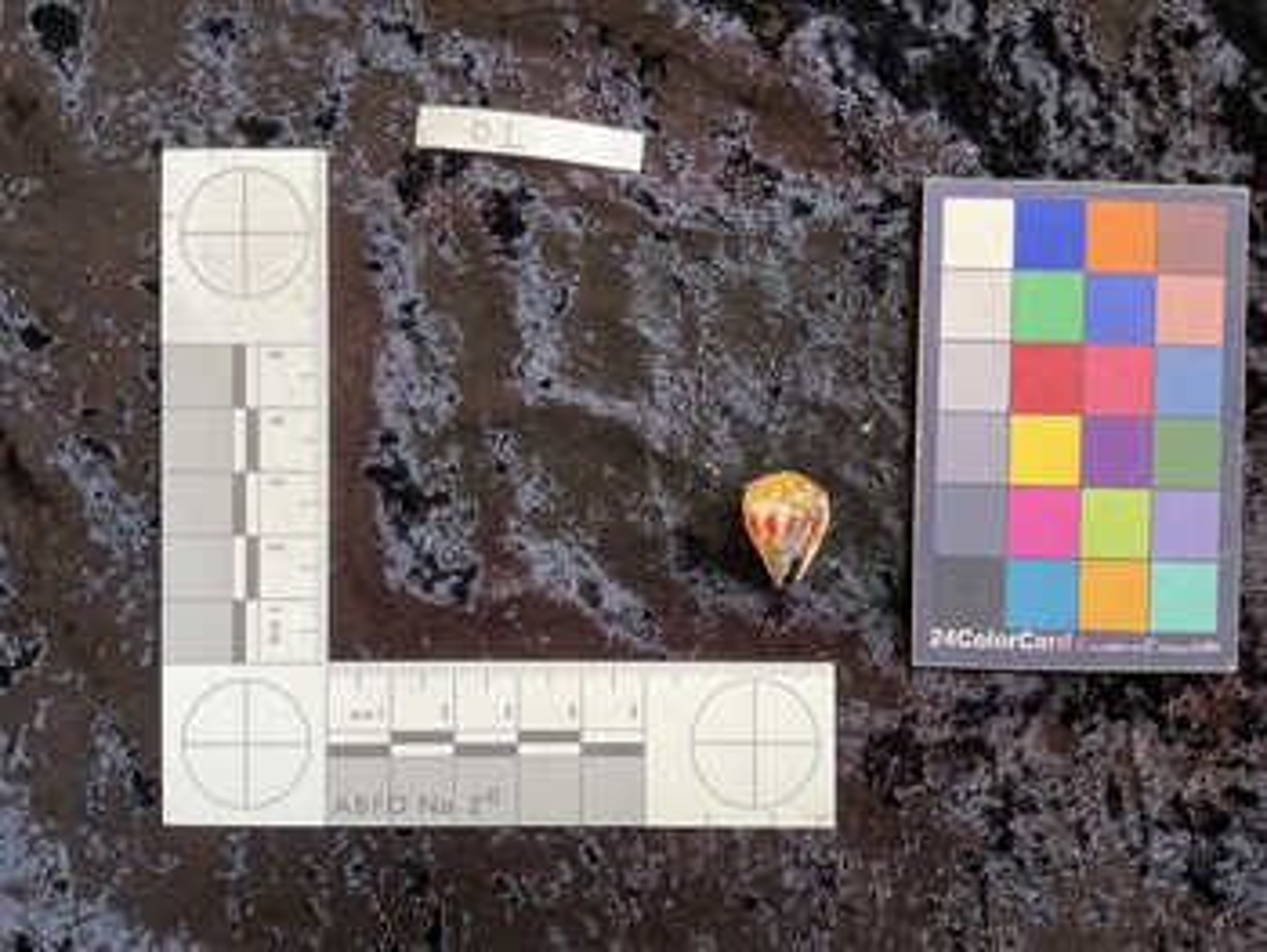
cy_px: 476
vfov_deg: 48.3
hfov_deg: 61.6
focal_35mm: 29
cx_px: 634
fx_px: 1062
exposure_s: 1/60
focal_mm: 3
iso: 64
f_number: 1.8
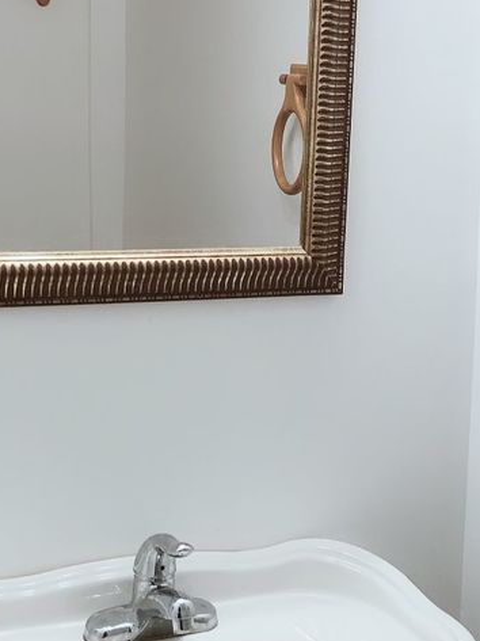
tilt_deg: -7.3
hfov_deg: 22.8
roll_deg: -1.8
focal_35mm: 64
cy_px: 211
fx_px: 1185
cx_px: 324
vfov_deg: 30.1
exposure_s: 1/60
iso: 32
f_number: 1.8
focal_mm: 4
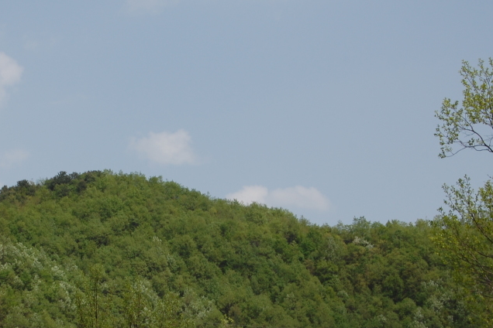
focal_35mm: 133
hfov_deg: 15.4
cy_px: 216
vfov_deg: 10.3
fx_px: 1819
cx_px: 143
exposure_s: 1/400
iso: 200
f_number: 10
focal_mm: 55
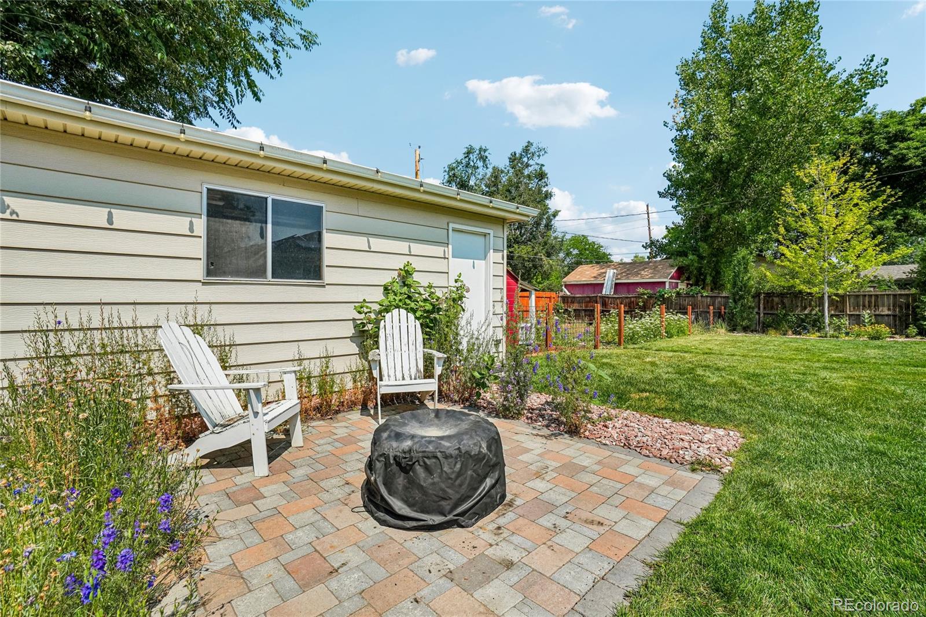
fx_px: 386
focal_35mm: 15
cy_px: 308
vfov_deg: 77.3
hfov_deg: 100.4
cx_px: 463
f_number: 8
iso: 400
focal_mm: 10
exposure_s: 1/2000
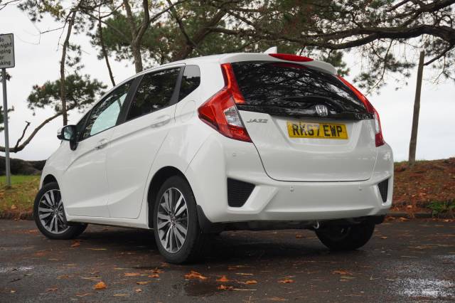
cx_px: 228
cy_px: 152
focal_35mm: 51
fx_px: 644
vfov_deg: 26.5
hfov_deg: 38.9
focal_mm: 34
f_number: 4.5
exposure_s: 1/60
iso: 160
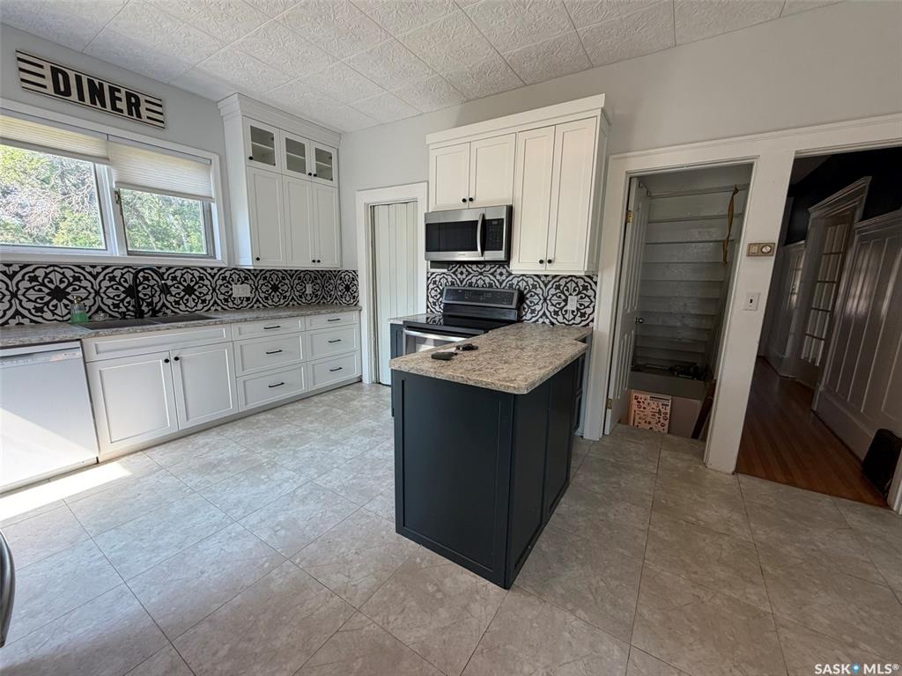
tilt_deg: -10.6
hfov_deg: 102.1
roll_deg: -0.9
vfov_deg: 85.7
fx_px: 365
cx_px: 451
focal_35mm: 14
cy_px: 338
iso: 100
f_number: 2.2
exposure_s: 1/120
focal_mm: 2.22
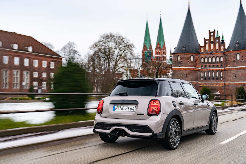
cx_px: 123
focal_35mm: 39
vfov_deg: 34.2
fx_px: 266
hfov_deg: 49.6
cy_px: 82
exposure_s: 1/20
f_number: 11
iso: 100
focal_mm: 39
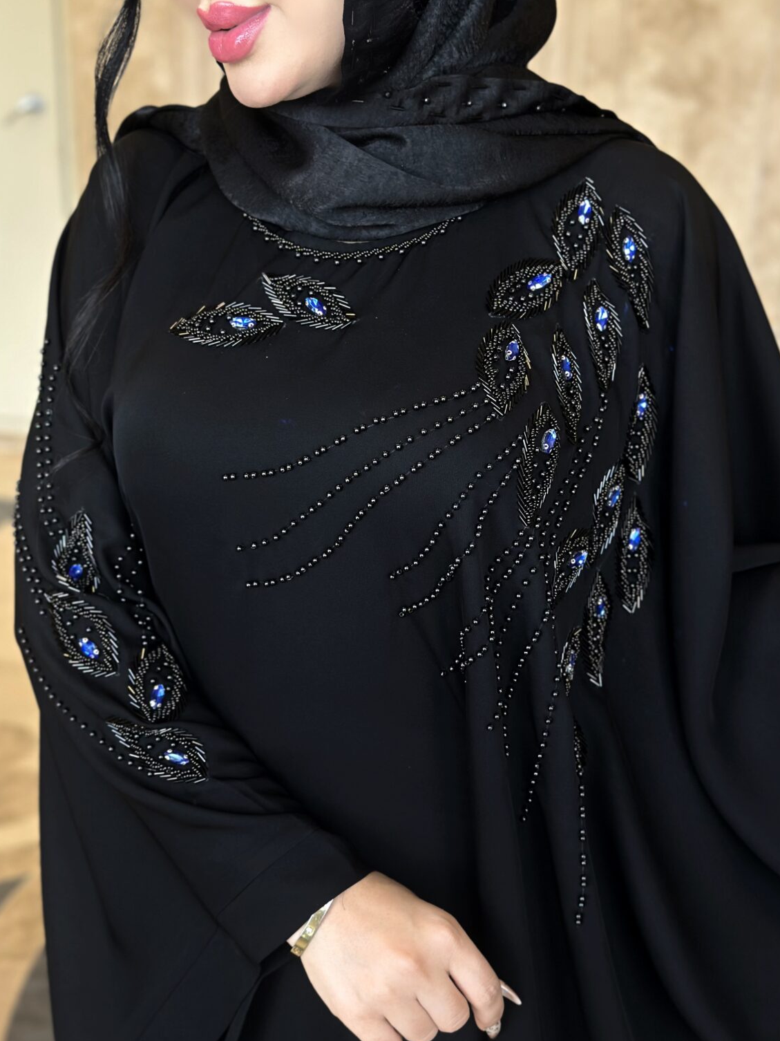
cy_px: 539
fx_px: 1533
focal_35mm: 51
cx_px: 395
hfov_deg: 28.6
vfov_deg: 37.5
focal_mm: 6.86
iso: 160
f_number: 1.78
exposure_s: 1/50
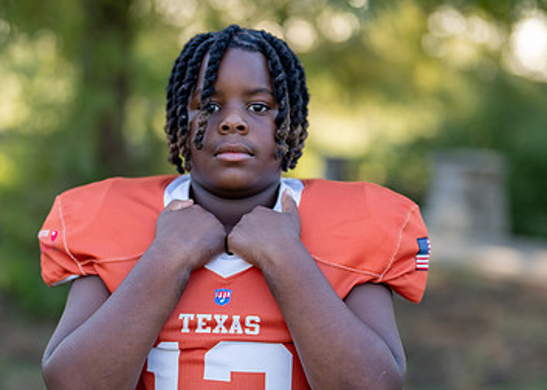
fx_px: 1445
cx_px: 249
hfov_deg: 21.4
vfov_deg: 15.4
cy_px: 273
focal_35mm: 93
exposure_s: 1/800
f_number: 1.2
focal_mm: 50
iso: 100
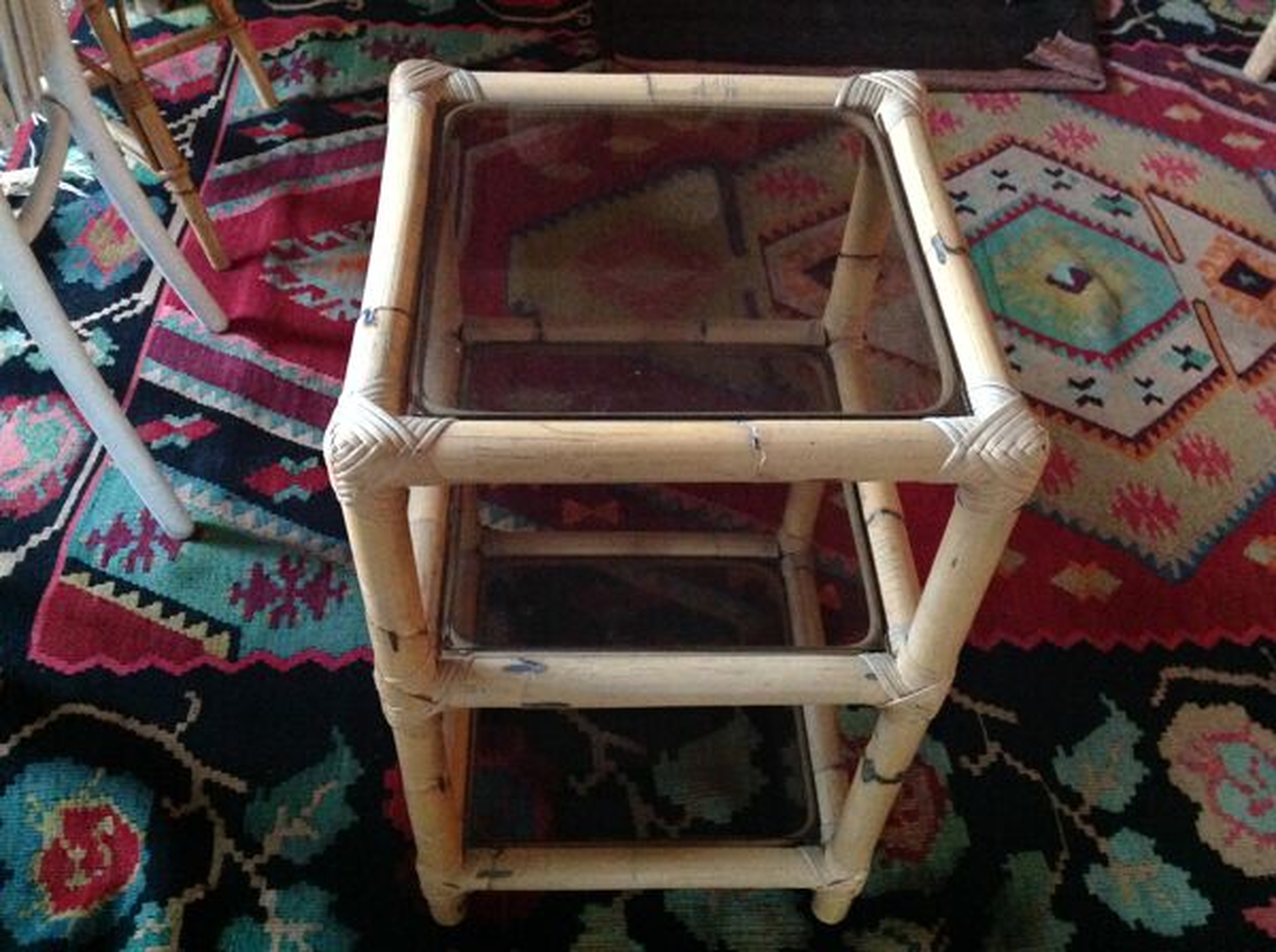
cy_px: 476
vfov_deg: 40.6
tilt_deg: -48.4
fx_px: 1288
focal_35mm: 35
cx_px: 638
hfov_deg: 52.7
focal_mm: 4.28
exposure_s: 1/15
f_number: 2.4
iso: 800
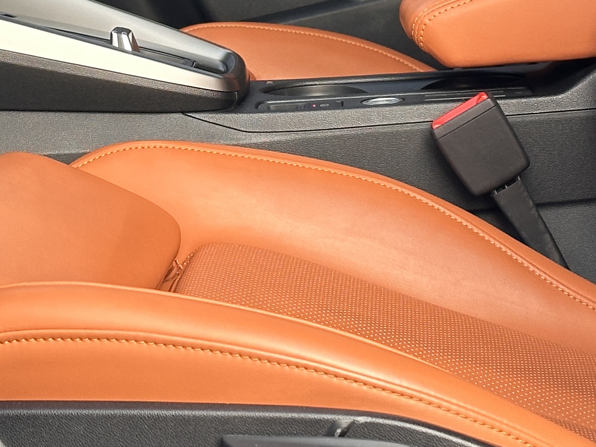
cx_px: 172
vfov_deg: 10.5
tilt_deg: -4.9
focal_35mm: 140
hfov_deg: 14.1
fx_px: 2411
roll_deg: +2.1
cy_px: -37
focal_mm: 6.86
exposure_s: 1/171
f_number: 1.78
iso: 80
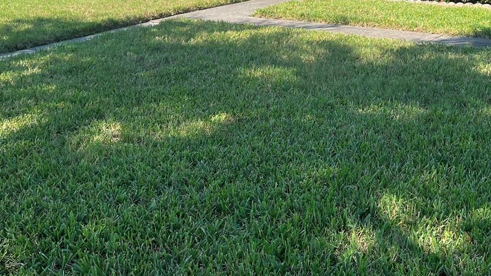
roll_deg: -0.5
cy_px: 4
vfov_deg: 23.1
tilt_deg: -7.0
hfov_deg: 40.7
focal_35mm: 50
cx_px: 332
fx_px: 651
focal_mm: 5.7
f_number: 1.5
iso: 50
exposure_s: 1/1575
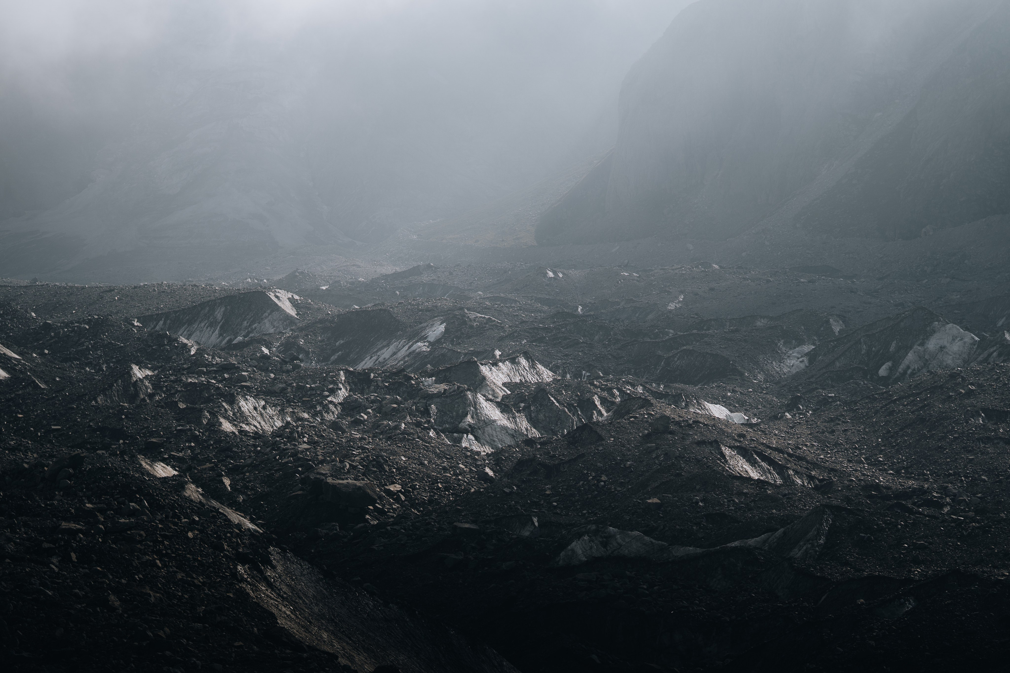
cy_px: 400
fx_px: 2835
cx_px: 505
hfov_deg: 20.2
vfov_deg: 13.5
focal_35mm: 101
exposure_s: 1/5000
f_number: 1.4
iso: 50
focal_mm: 85
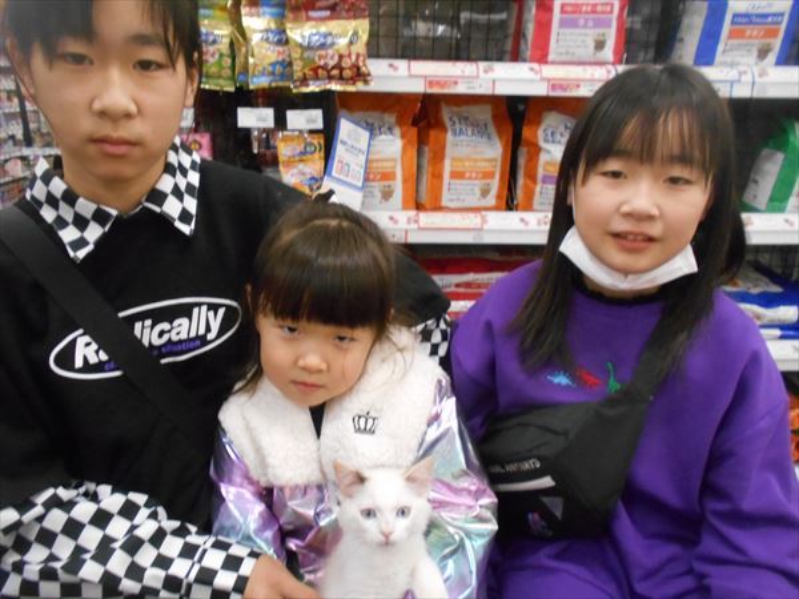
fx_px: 600
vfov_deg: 53.1
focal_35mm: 26
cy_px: 300
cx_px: 400
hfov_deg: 67.3
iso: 800
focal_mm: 4.6
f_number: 3.2
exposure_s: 1/50
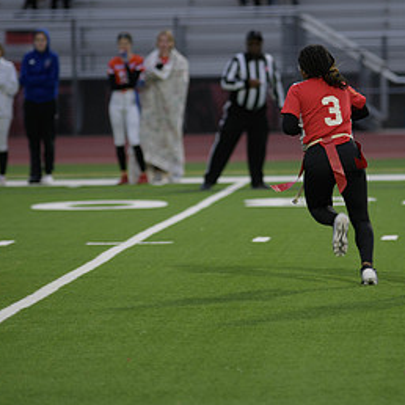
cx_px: 268
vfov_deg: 5.6
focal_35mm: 315
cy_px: 122
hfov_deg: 5.6
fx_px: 4170
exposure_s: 1/200
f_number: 2.8
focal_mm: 165
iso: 320
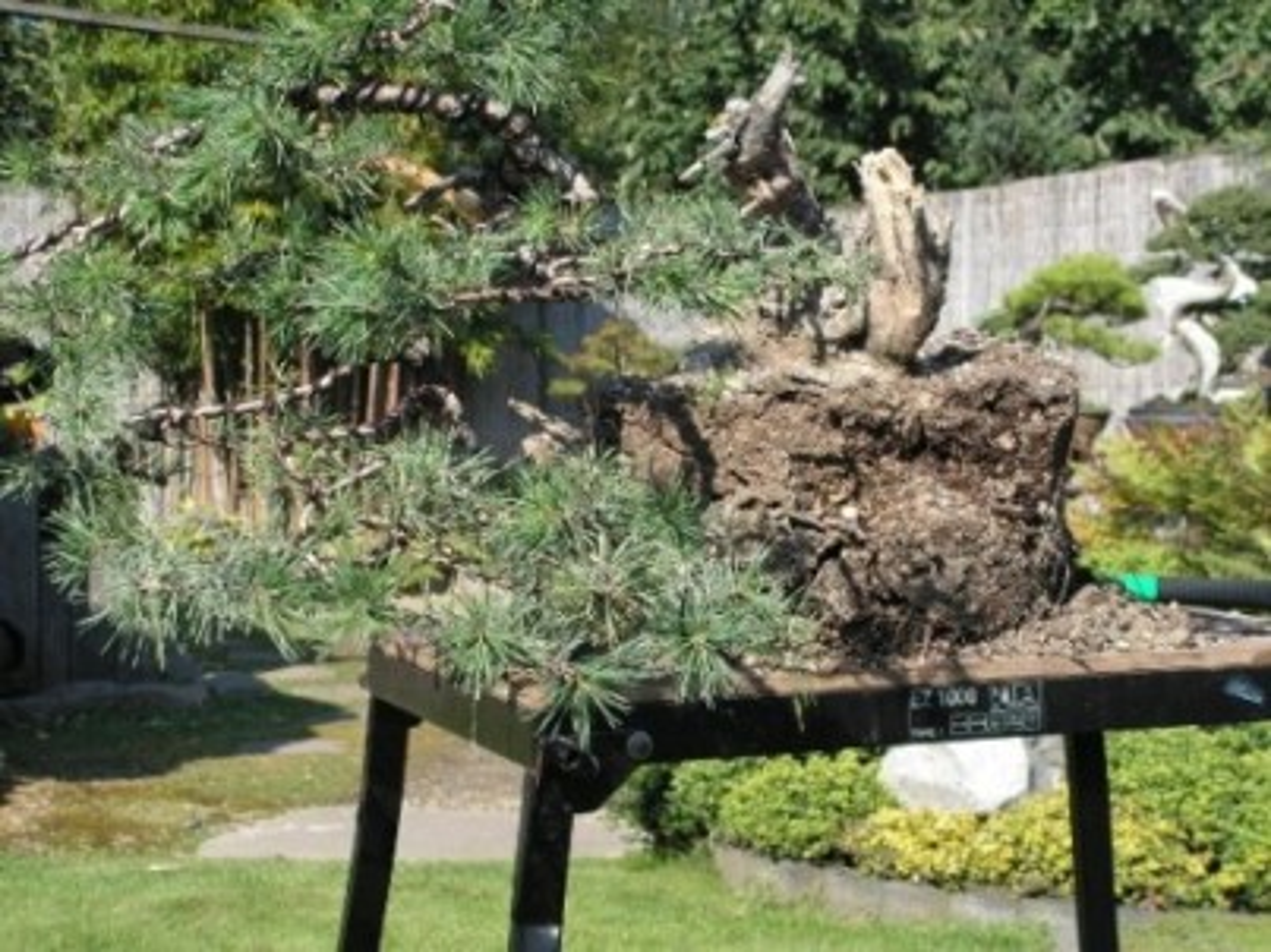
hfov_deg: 29.4
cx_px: 636
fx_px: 2423
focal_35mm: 66
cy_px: 476
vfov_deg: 22.2
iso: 50
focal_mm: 11
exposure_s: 1/320
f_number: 3.3
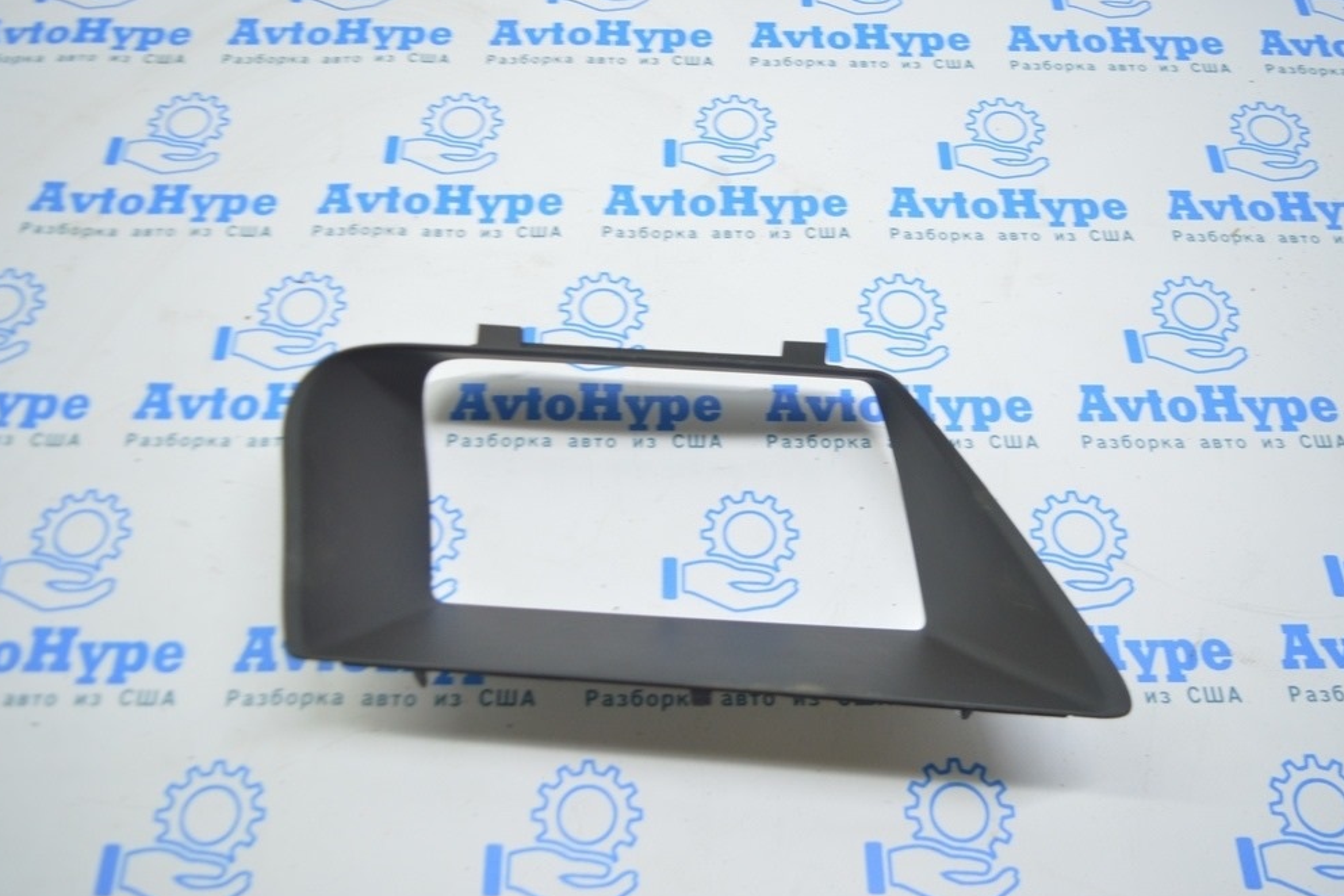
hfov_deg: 55.8
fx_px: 1269
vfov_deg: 38.9
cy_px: 445
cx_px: 674
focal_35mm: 34
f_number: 3.8
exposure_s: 1/40
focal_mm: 22
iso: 400
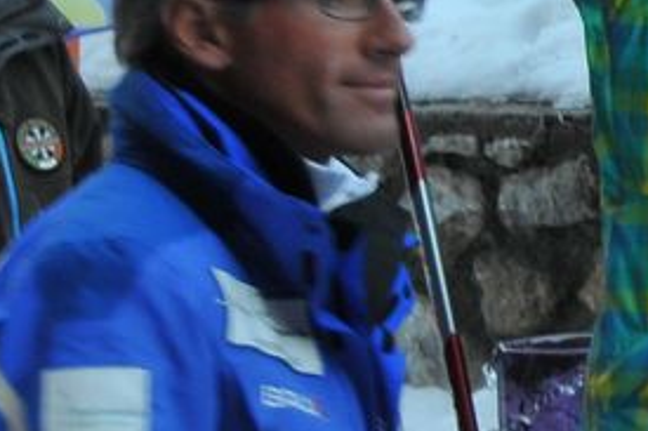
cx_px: 1649
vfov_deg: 3.3
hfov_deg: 4.8
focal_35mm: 419
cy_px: -69
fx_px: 7537
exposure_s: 1/100
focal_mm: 48
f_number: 5.6
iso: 400
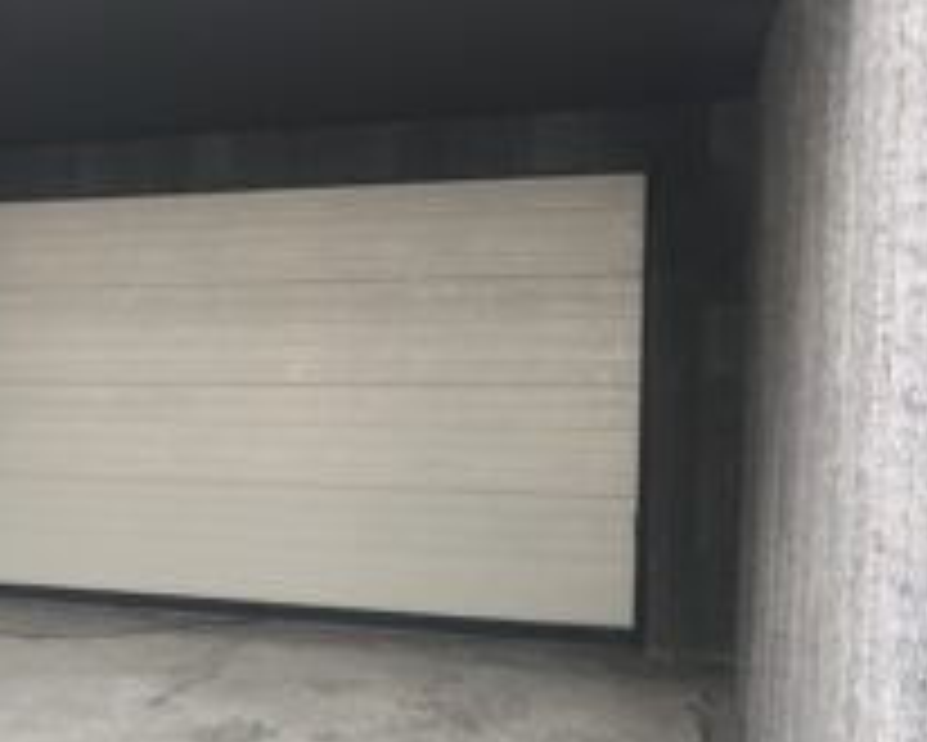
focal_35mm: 53
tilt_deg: -3.8
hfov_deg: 33.2
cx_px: 68
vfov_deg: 28.5
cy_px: 454
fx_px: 1455
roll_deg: -1.4
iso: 20
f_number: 1.8
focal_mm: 3.99
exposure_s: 1/100
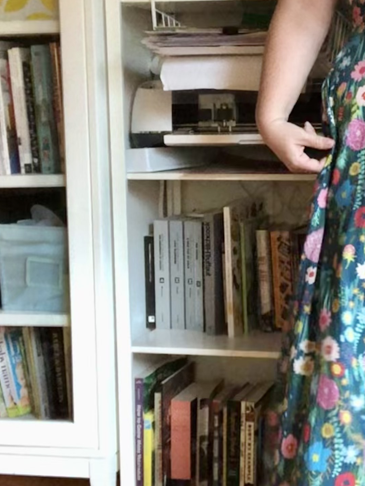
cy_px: 174
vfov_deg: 28.0
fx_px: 969
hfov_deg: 20.8
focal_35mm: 69
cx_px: 336
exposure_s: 1/30
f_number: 2.2
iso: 400
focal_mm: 2.87
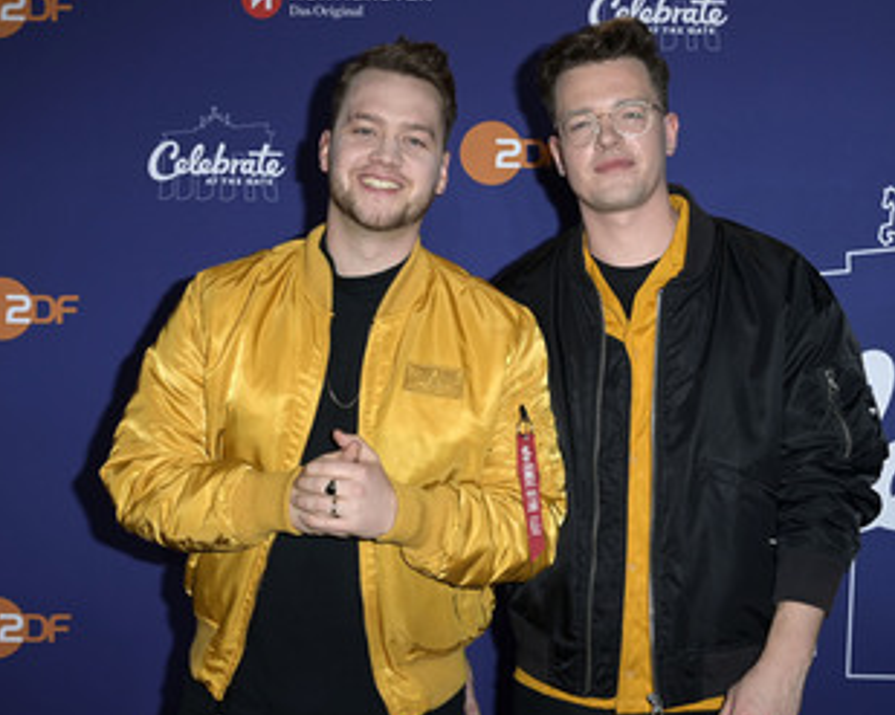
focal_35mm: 52
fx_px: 1377
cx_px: 462
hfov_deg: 36.0
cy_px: 405
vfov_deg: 29.1
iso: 500
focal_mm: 38
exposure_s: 1/200
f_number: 5.6
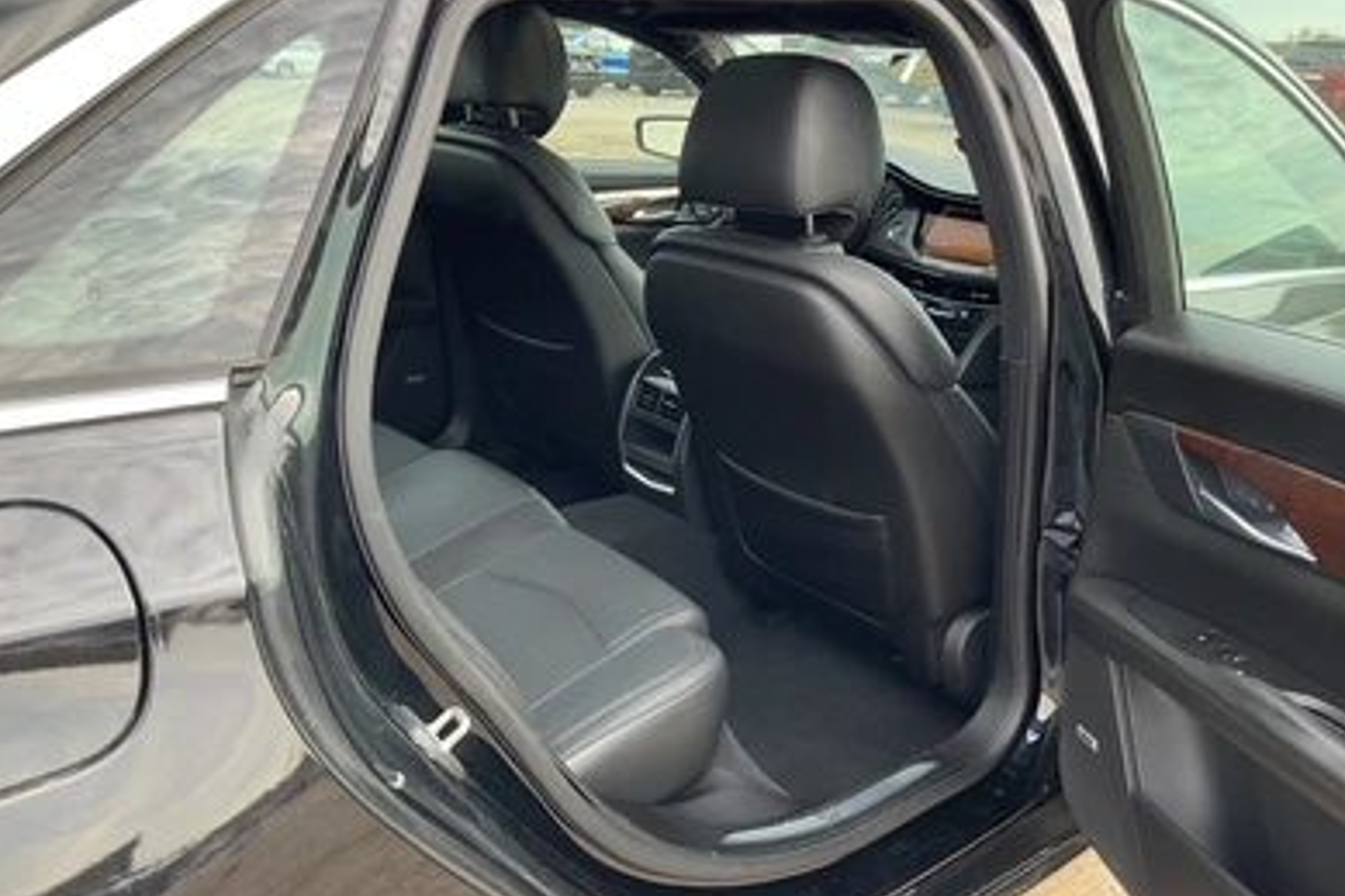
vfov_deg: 42.3
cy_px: 432
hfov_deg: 60.3
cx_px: 657
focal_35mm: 31
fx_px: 1158
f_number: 1.8
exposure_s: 1/163
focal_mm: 3
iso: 20
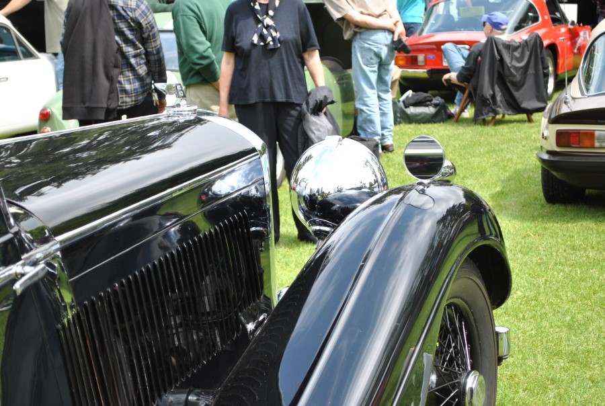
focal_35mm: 82
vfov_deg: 16.6
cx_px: 302
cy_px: 203
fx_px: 1389
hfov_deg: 24.6
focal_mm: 55
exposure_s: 1/125
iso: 110
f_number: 5.6
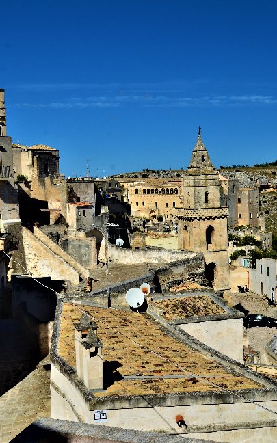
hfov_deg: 26.3
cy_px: 186
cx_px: 142
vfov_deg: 40.9
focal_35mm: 49
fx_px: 592
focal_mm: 26
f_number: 11
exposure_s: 1/125
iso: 110
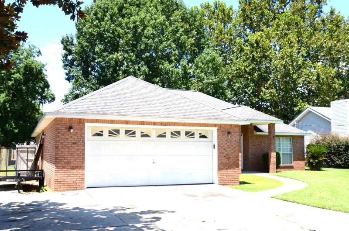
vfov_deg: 39.8
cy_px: 116
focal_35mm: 33
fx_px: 319
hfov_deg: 57.3
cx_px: 174
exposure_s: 1/250
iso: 100
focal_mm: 22
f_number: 7.1
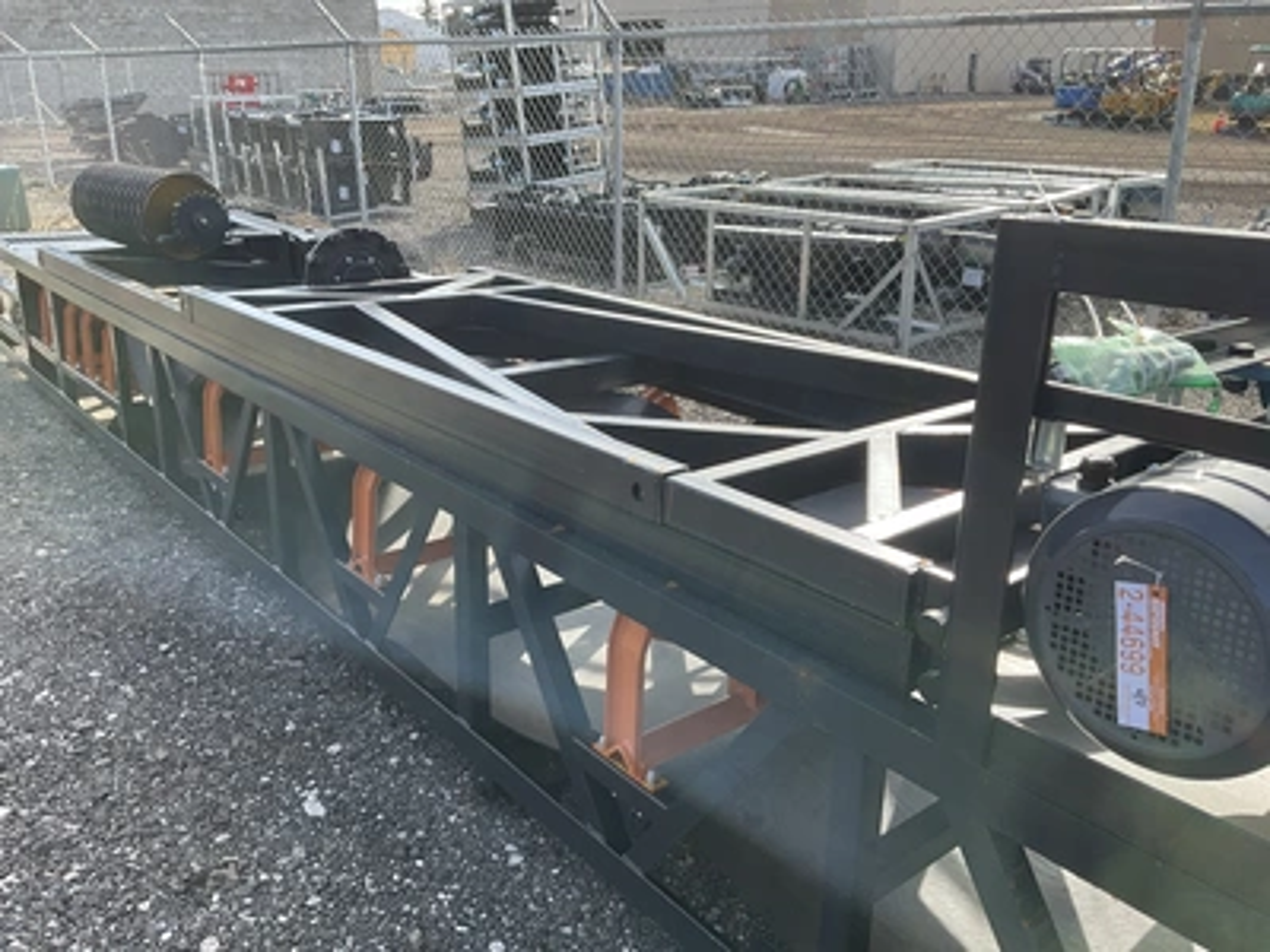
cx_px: 635
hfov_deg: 61.7
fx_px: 1064
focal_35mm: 29
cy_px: 476
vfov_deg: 48.2
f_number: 1.8
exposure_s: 1/519
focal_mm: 3
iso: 25
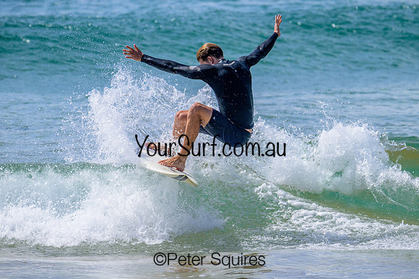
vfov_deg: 2.0
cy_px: 149
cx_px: 229
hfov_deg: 3.0
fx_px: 7873
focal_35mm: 676
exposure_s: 1/2000
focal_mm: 540
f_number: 11
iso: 900
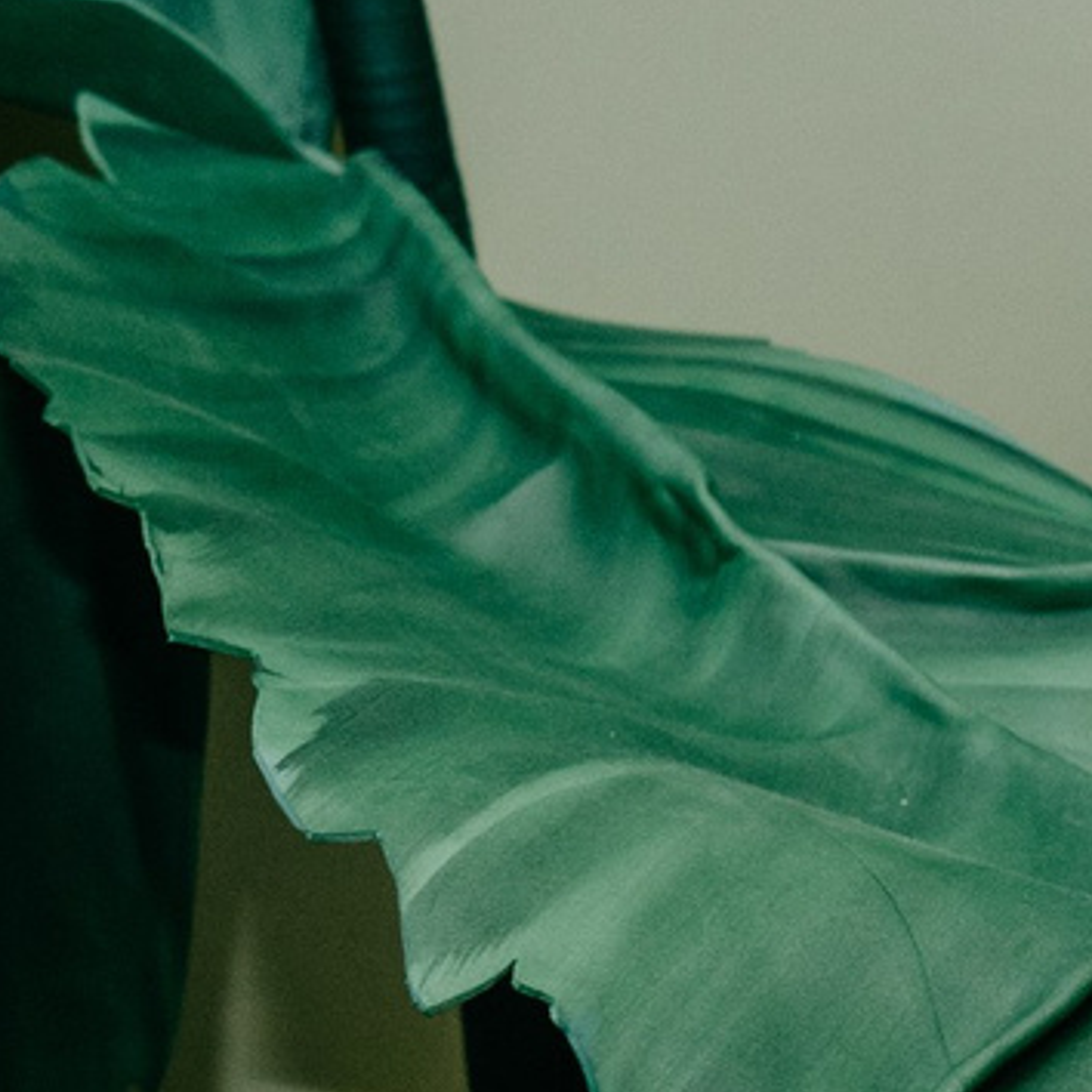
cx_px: 2576
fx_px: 6353
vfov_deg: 9.8
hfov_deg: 8.9
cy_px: 865
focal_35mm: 178
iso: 320
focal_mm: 29
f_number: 4
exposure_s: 1/160
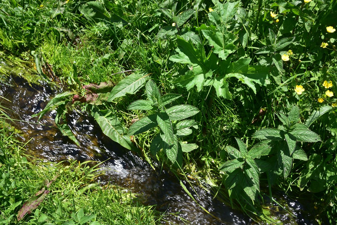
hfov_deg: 39.6
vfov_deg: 27.0
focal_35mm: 50
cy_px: 112
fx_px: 468
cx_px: 168
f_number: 9
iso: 100
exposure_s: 1/125
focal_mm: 50
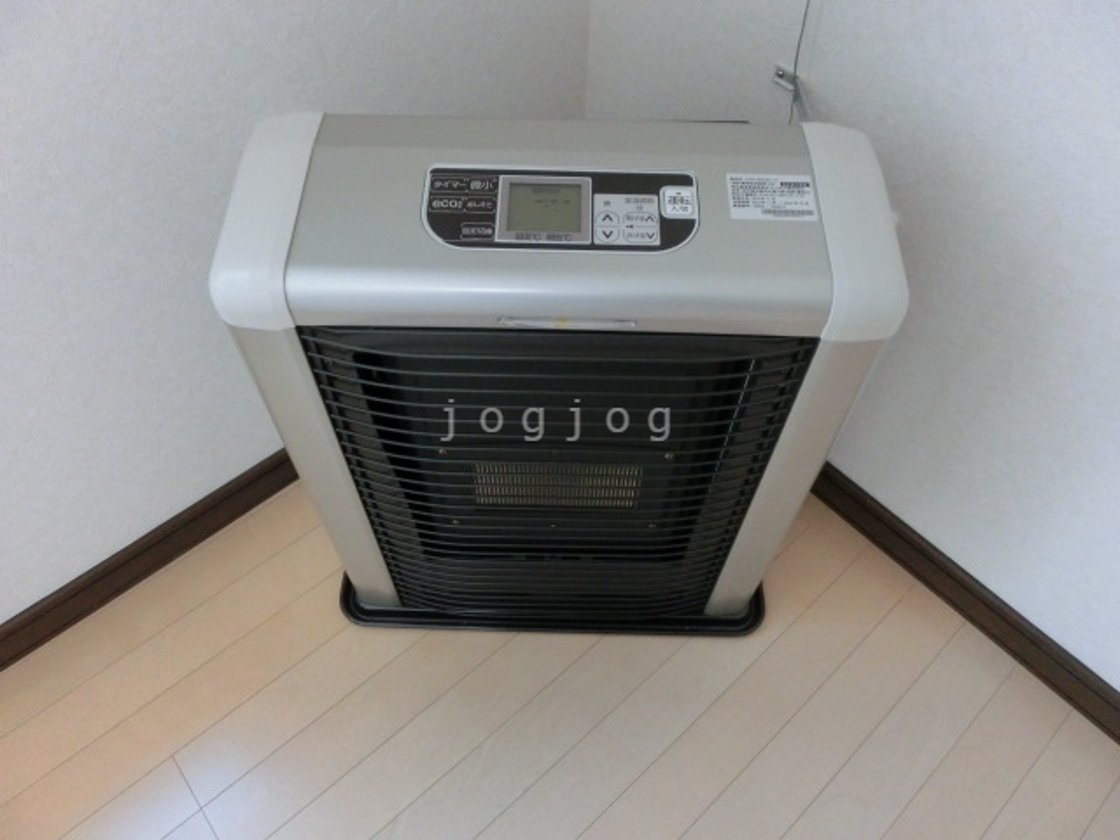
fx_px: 777
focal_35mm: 24
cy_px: 420
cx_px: 560
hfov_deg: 71.6
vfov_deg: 56.8
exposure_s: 1/125
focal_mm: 4.24
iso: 640
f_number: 3
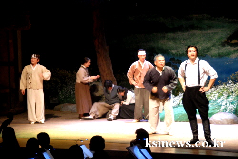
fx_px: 814
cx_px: 119
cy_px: 80
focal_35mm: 123
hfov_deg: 16.6
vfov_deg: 11.2
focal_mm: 82
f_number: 5.3
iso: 800
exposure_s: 1/13
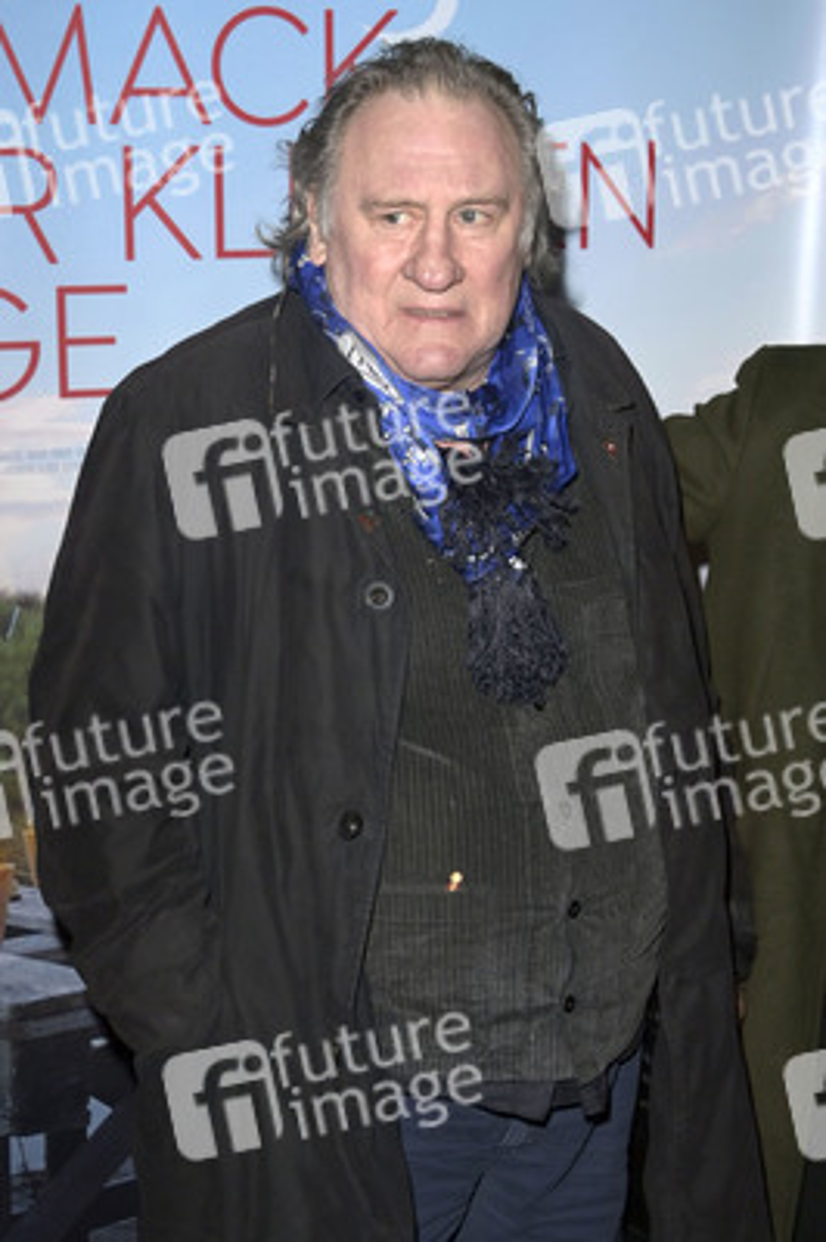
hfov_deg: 24.6
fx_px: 1896
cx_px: 413
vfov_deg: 36.3
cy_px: 621
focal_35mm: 55
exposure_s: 1/250
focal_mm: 55
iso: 640
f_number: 5.6
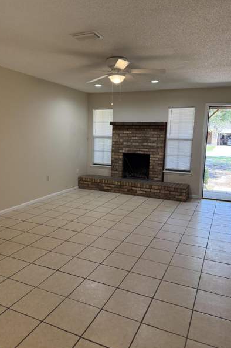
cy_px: 167
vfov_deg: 67.4
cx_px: 104
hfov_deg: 47.8
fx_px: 260
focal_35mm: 27
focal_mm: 6.76
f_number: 1.78
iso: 200
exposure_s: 1/126
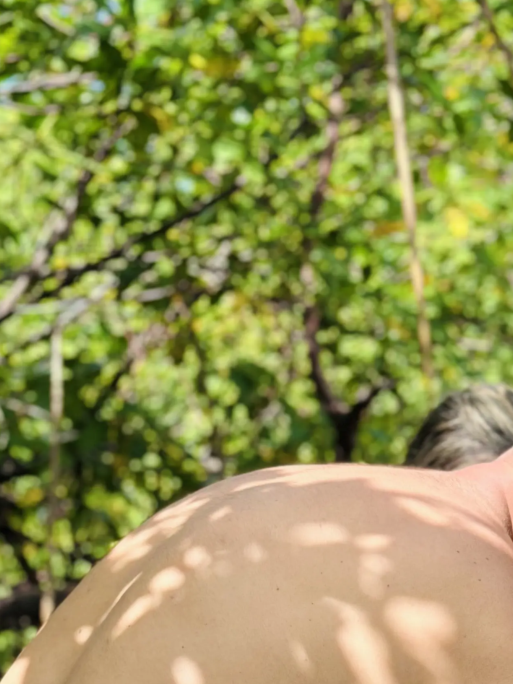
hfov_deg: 12.6
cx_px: 571
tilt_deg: +0.0
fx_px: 2273
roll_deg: +3.9
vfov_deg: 17.0
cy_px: 563
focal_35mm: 115
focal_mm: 6.86
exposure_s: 1/1212
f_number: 1.78
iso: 80
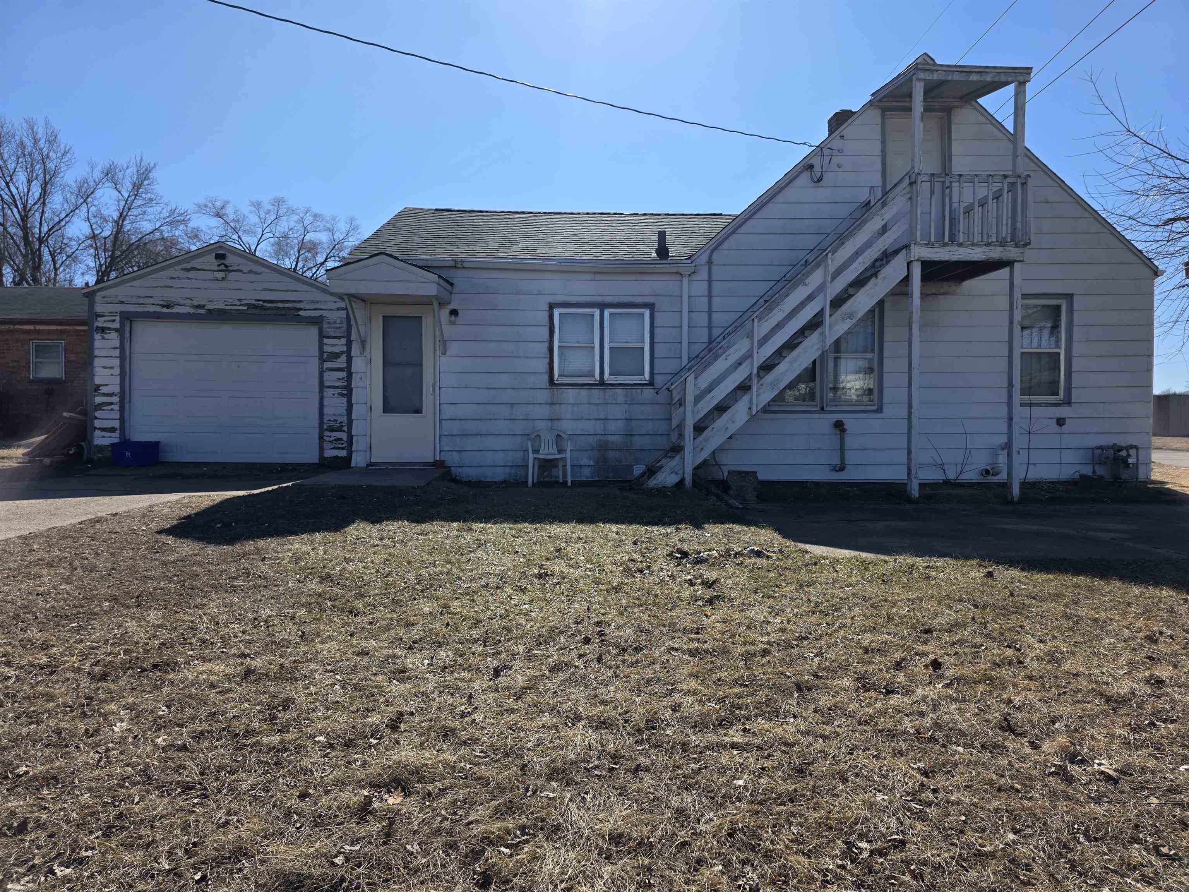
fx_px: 790
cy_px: 446
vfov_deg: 58.9
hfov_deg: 73.9
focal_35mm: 23
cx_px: 594
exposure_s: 1/6574
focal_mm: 6.3
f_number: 1.7
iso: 80
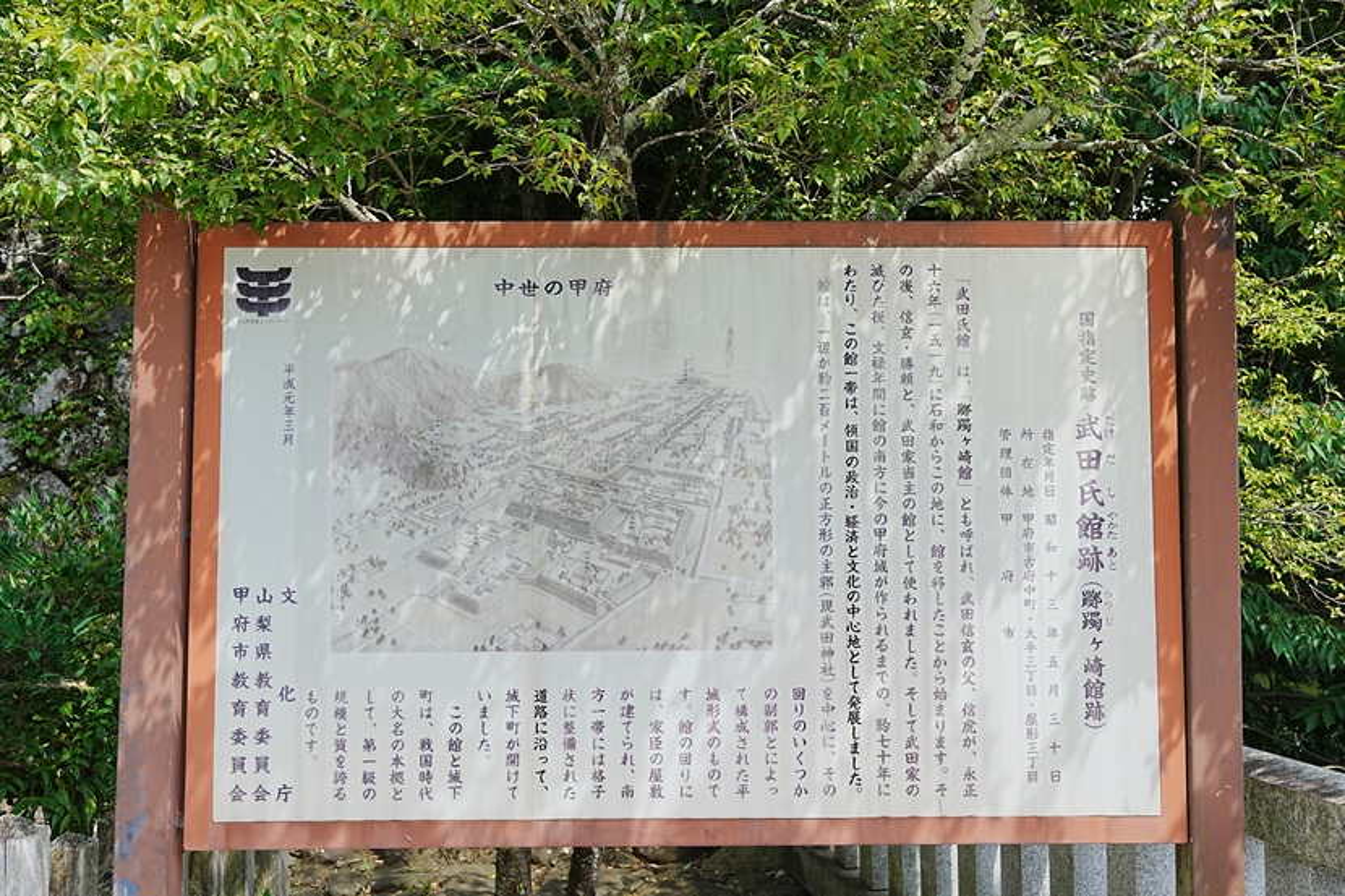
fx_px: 1419
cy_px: 448
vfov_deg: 35.0
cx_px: 672
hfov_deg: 50.7
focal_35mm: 38
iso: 400
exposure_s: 1/800
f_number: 8
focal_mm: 38
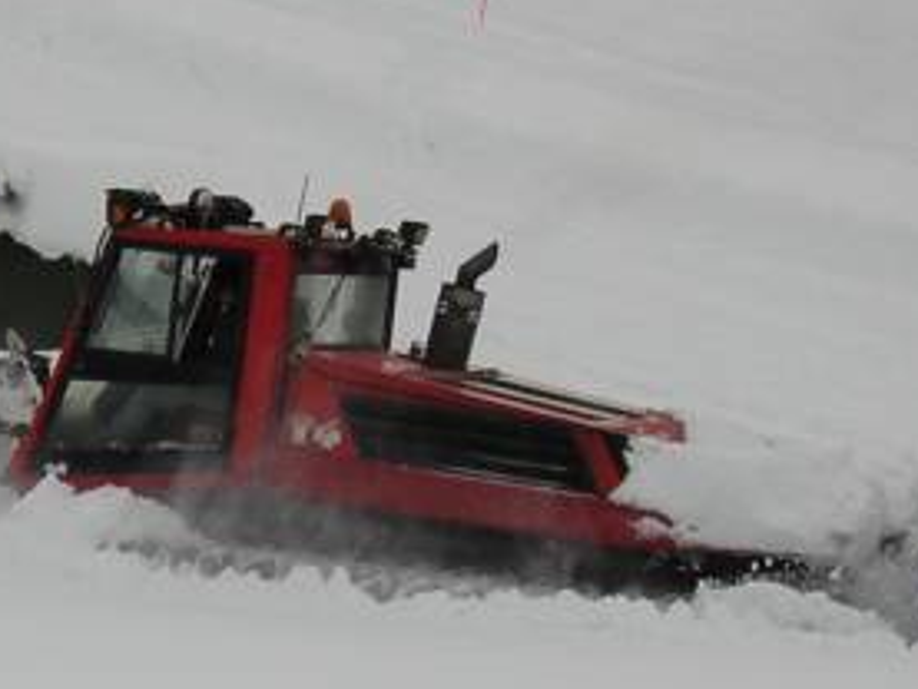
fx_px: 4723
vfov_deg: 8.3
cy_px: 434
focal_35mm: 178
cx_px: 116
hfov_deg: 11.0
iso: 100
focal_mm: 10.1
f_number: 3.9
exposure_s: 1/888
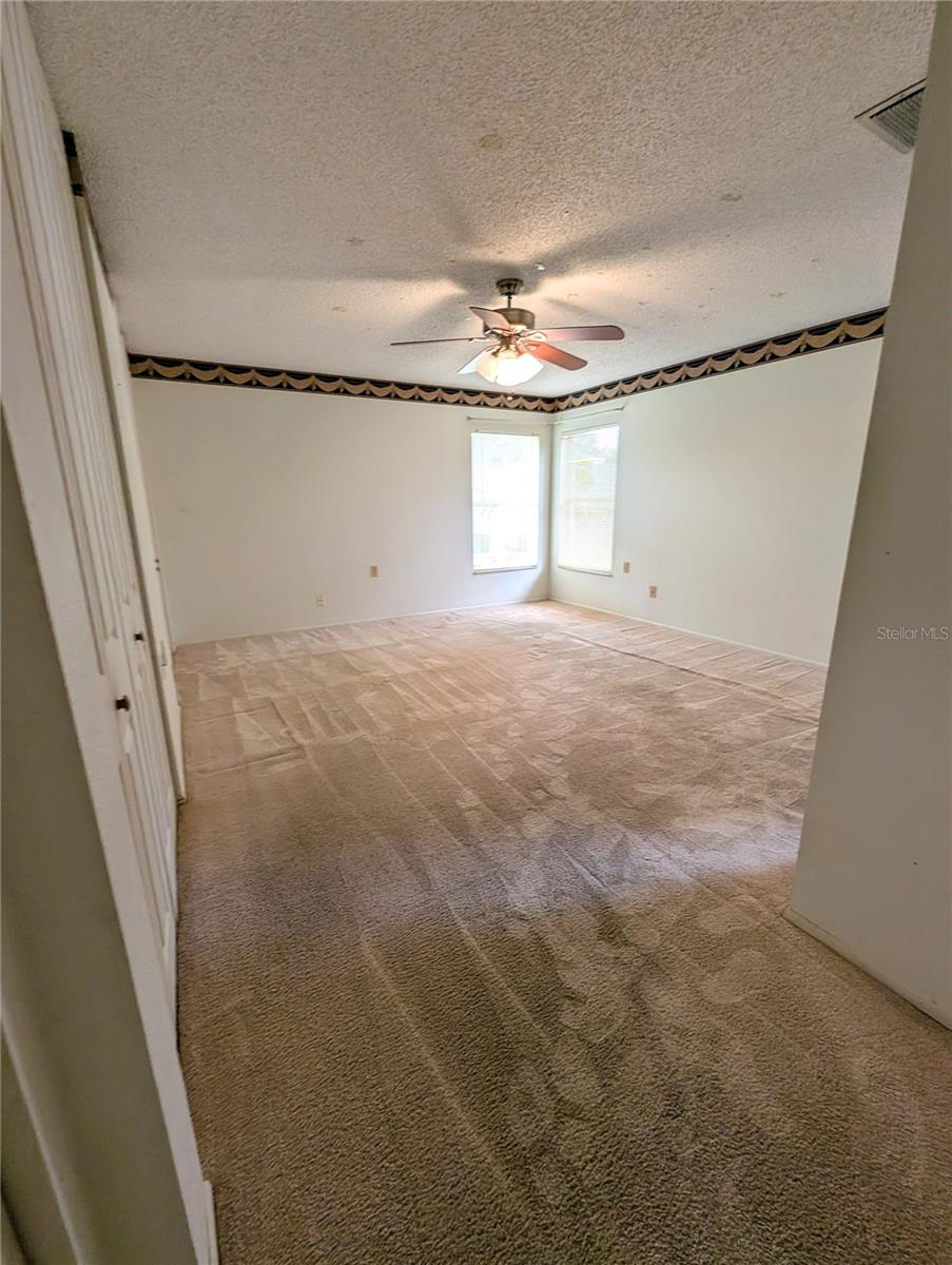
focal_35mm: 13
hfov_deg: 90.0
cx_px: 476
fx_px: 476
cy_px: 632
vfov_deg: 106.1
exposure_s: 1/24
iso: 95
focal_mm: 1.95
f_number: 2.2
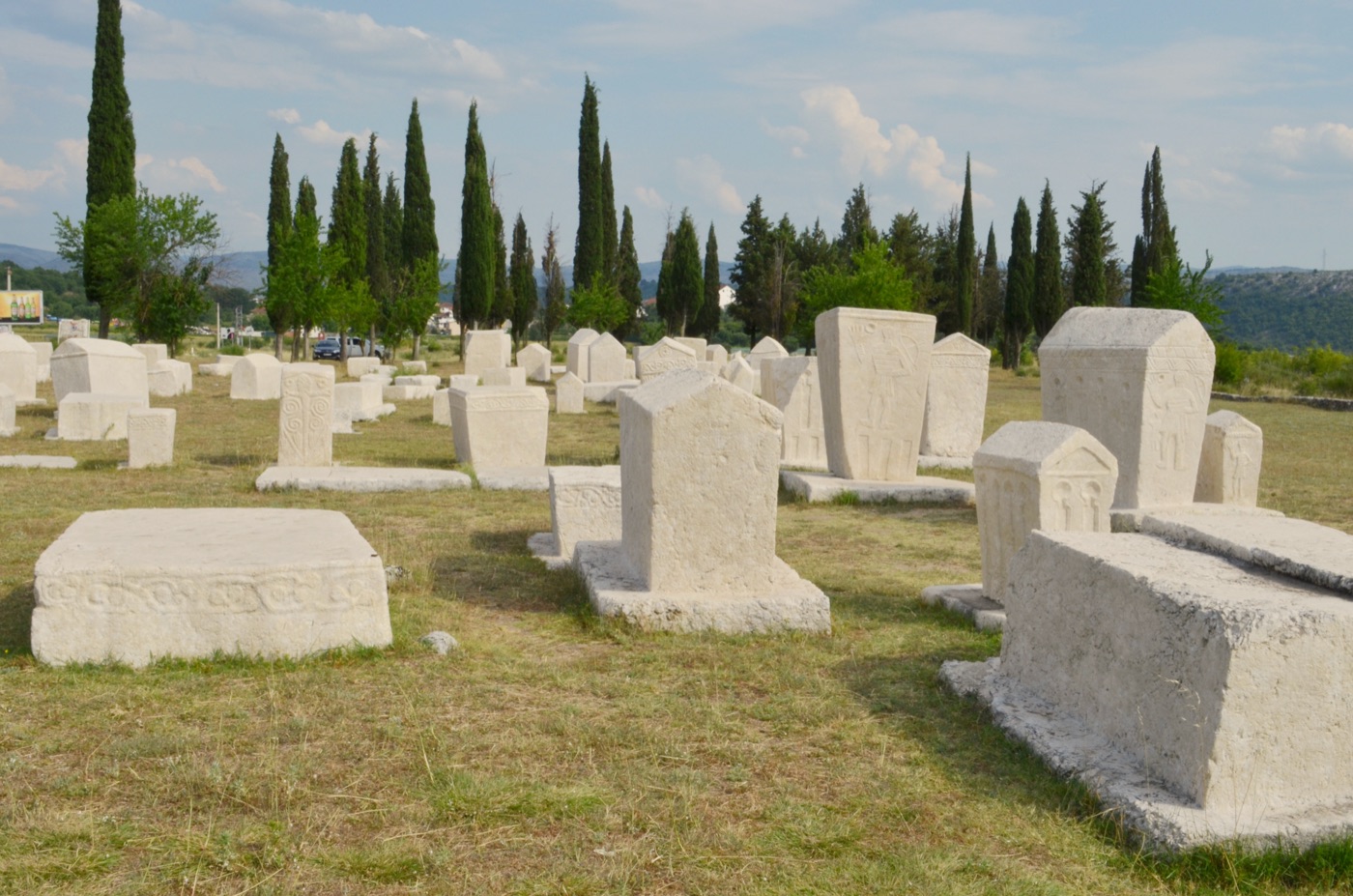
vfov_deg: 34.1
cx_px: 676
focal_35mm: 39
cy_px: 448
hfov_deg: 49.6
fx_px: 1463
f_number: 22
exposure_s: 1/160
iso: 220
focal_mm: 26
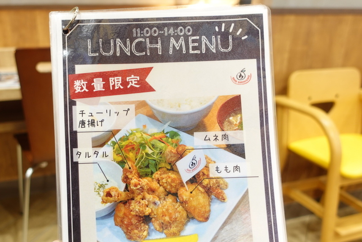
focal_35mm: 35
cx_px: 149
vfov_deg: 37.5
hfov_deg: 54.1
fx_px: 352
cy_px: 162
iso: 125
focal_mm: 9.4
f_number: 2
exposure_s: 1/50
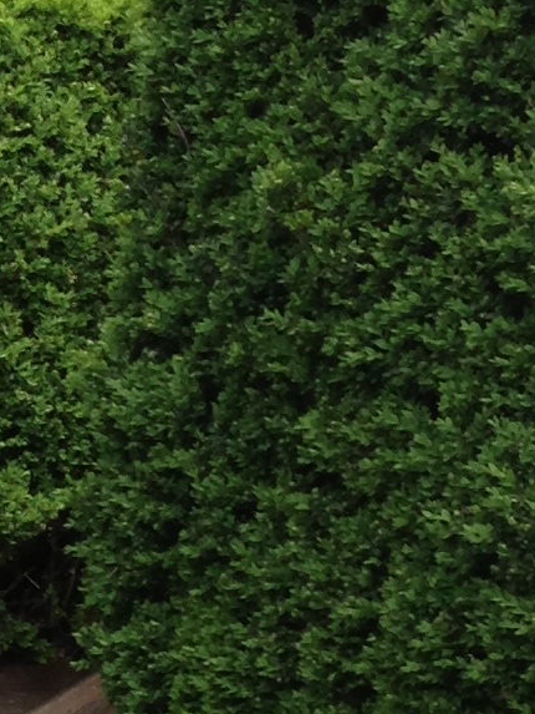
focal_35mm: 188
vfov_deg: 10.4
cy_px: 851
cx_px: -505
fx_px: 3873
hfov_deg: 7.6
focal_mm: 4.13
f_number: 2.4
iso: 50
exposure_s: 1/480
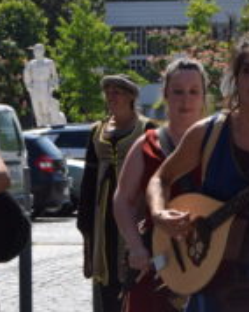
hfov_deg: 6.2
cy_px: 217
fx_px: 2298
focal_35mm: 249
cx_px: 242
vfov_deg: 7.8
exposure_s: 1/400
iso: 200
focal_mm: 42
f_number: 10
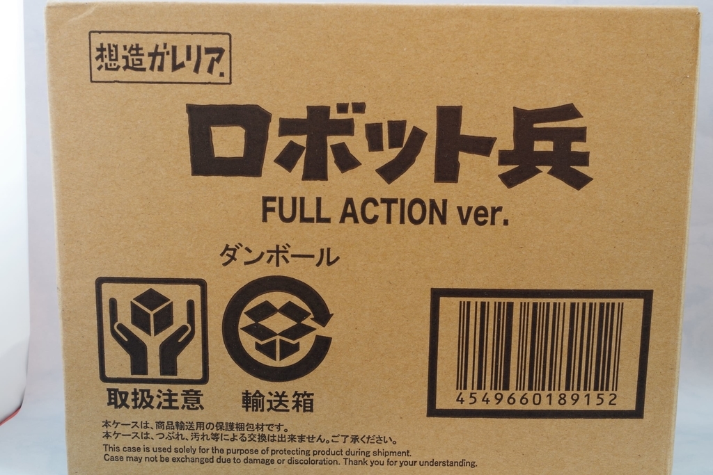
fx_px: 911
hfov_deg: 42.7
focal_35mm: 46
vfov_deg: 29.3
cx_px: 356
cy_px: 238
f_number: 14
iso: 100
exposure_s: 5
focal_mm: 30.63
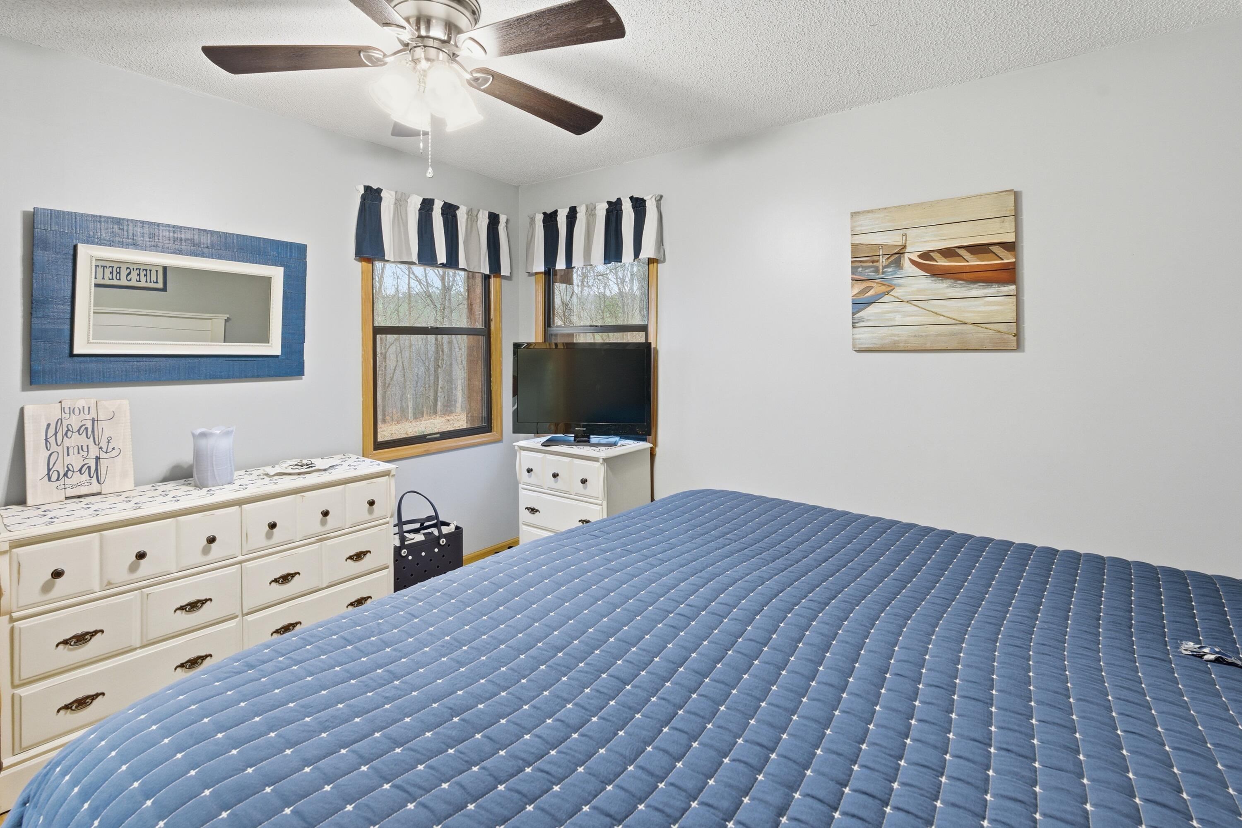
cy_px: 414
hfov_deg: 96.7
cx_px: 621
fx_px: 552
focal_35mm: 16
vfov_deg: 73.8
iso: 400
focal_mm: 16
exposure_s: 1/50
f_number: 8
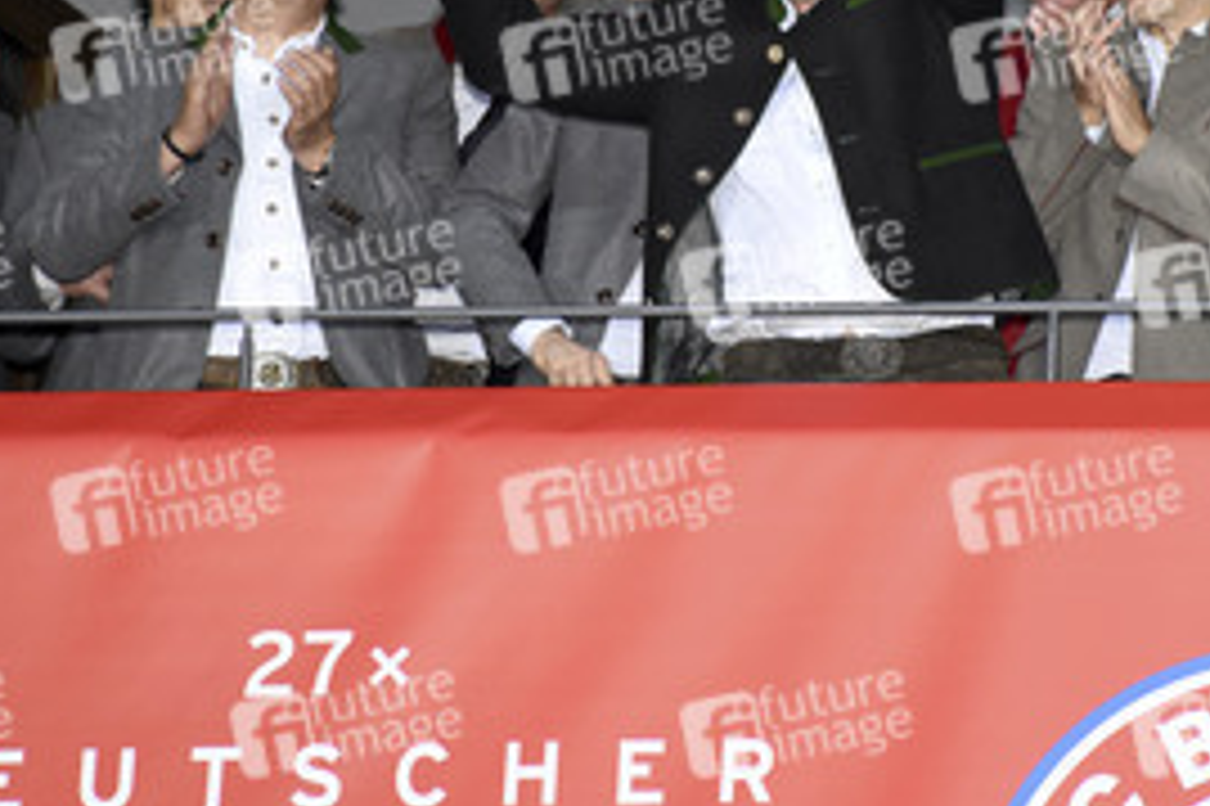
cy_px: 162
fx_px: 11823
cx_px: 677
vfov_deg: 3.9
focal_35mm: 352
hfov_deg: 5.9
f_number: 5.6
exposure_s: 1/160
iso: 1600
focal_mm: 140
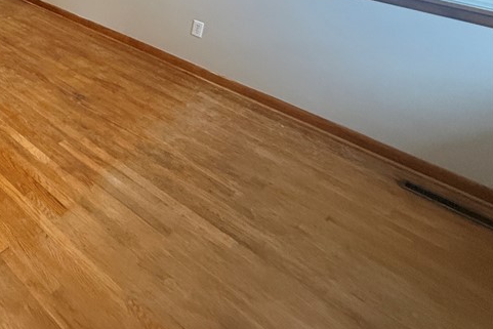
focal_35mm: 31
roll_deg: -1.1
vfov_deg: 35.3
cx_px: -28
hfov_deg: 47.1
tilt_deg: -14.2
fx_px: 425
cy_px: -45
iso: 500
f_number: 2.2
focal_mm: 2.22
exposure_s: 1/60
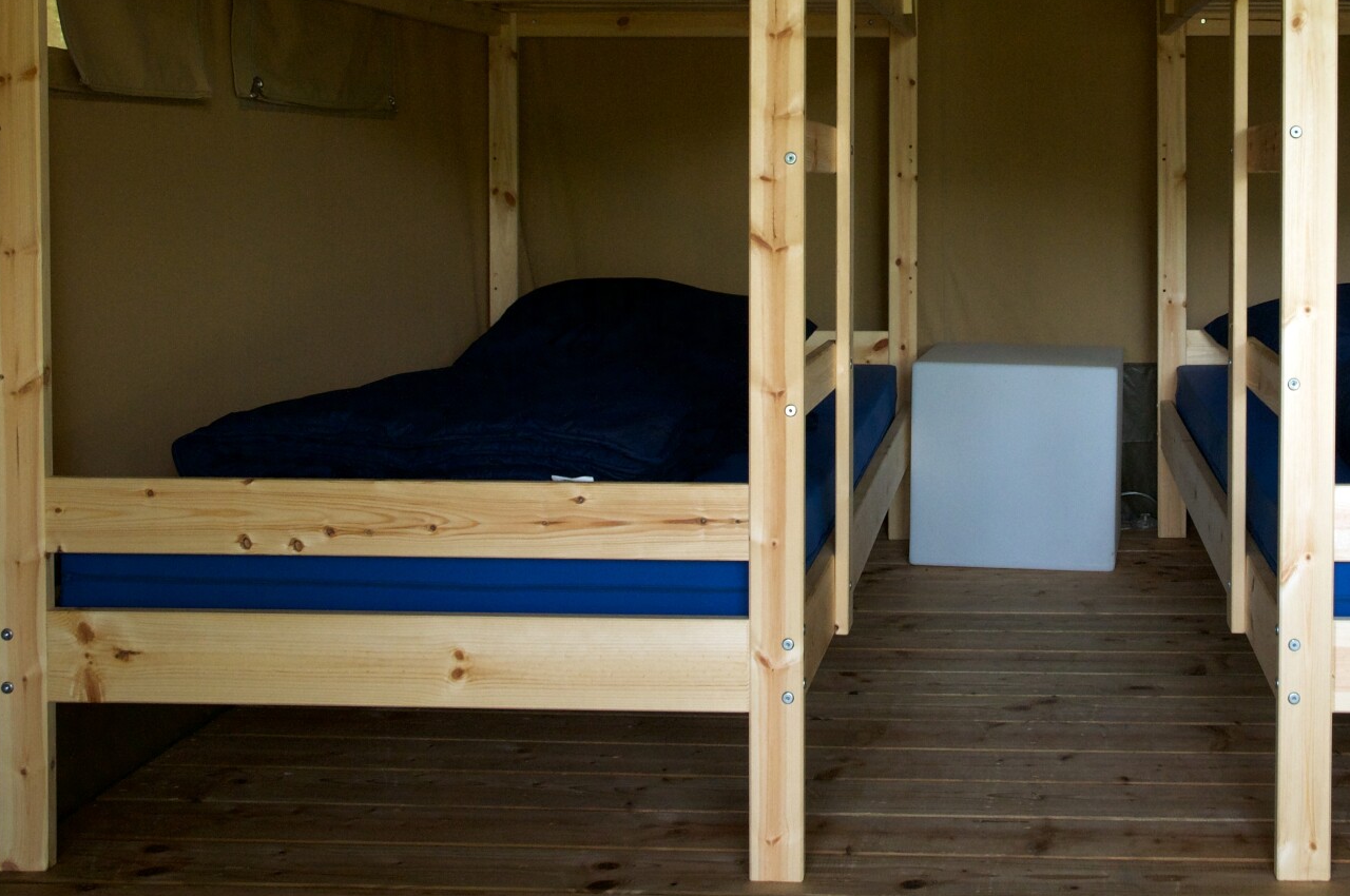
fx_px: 1798
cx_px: 971
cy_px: 214
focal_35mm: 48
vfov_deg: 27.6
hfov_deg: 40.3
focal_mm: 20
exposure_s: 1/100
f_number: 6.3
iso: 800
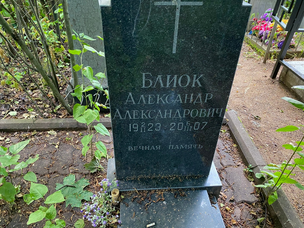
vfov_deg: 53.1
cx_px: 152
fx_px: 228
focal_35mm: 26
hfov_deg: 67.3
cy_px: 114
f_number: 1.8
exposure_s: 1/58
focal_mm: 4.25
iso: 500
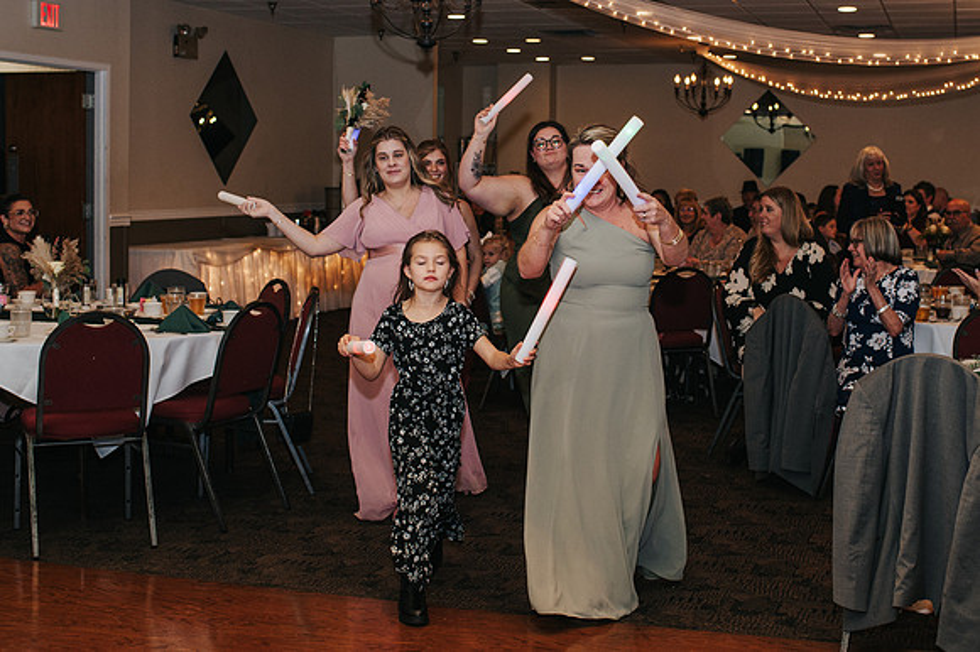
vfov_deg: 25.7
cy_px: 225
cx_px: 550
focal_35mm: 52
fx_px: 1423
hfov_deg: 37.9
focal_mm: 35
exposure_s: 1/200
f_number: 3.2
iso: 800
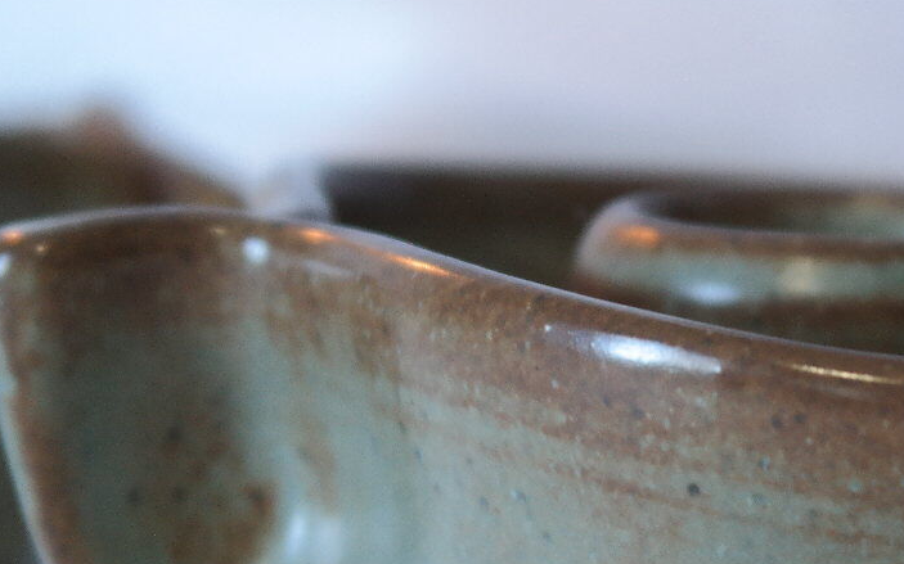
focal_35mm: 193
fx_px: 4754
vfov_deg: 6.8
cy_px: 556
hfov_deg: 10.8
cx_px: 855
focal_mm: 50
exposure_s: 1/30
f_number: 5.6
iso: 800
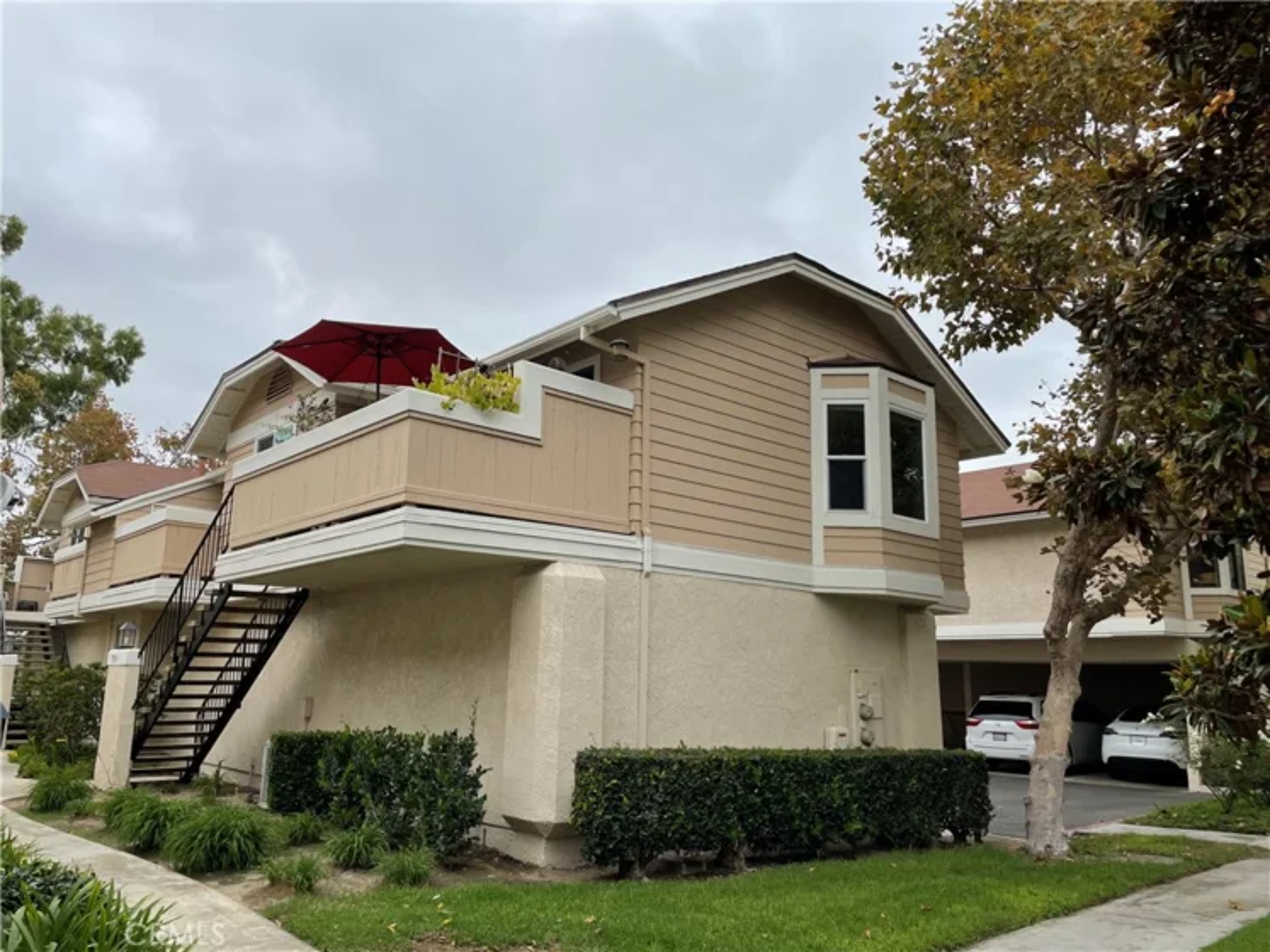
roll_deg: -0.2
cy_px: 476
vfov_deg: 53.1
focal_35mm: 26
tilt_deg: +11.7
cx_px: 635
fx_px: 954
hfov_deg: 67.3
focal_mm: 4.2
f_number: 1.6
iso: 32
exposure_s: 1/1511
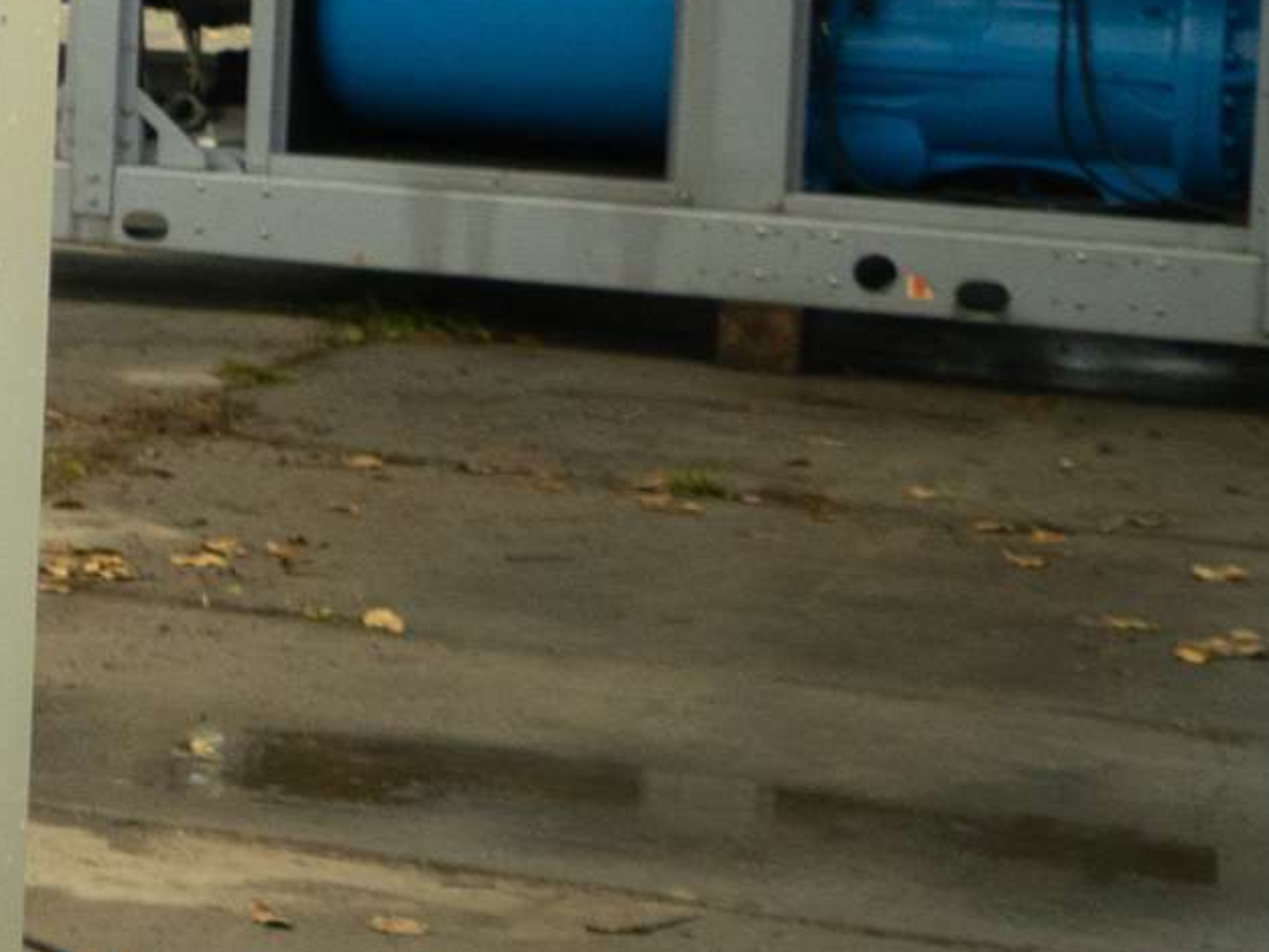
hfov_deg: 9.2
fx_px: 5683
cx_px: -2924
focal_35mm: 155
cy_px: -108
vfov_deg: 9.5
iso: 1000
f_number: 4
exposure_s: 1/320
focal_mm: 24
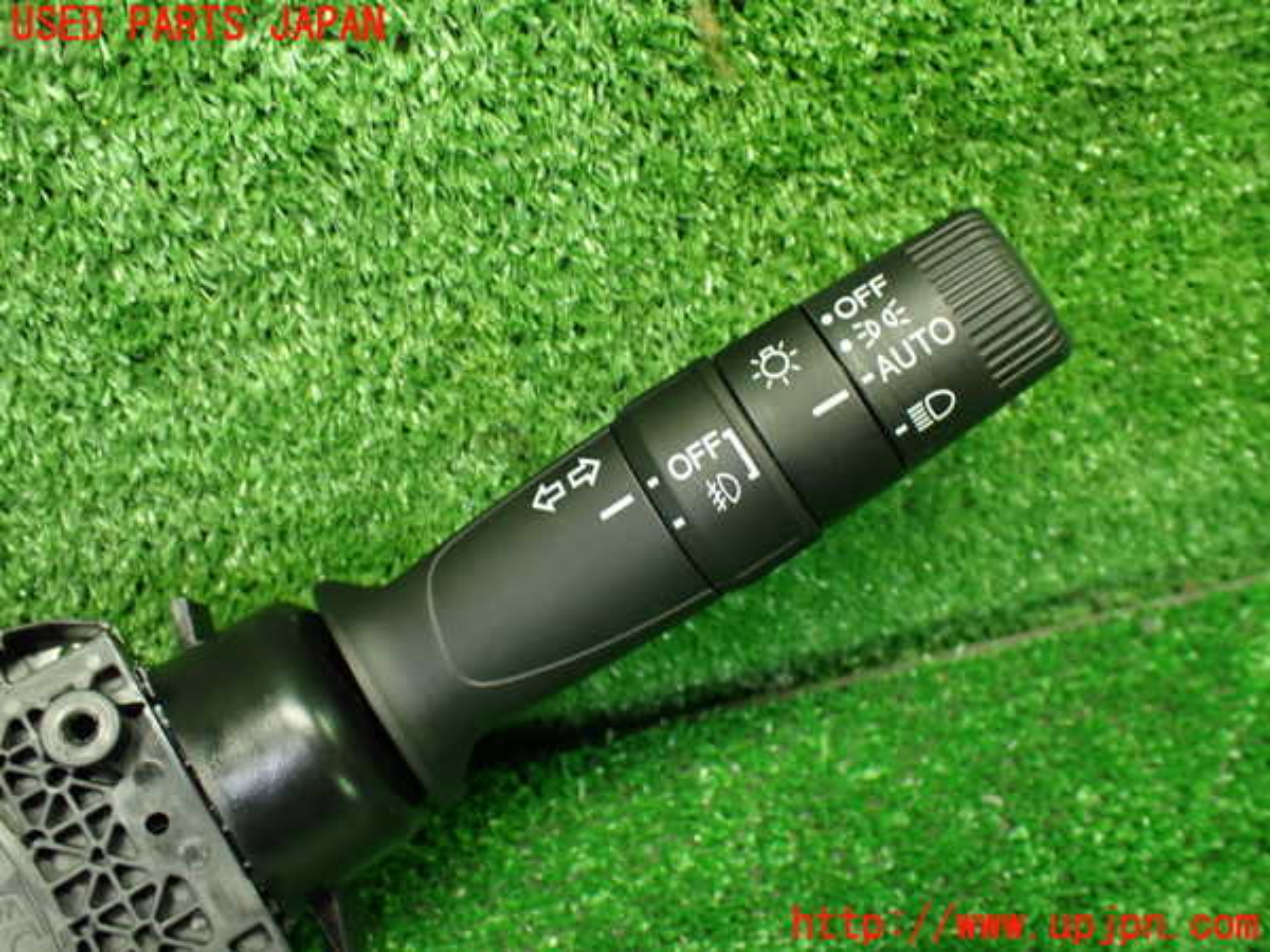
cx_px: 635
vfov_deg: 44.2
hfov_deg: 56.8
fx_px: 1174
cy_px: 476
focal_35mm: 32
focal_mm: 5.79
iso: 800
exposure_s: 1/60
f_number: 2.4
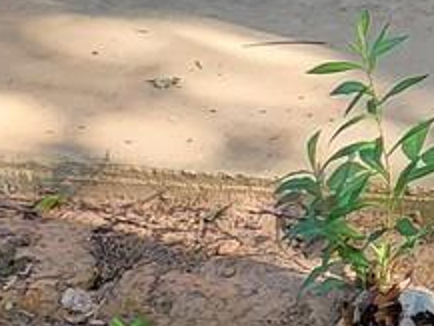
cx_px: 906
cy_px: -670
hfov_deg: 11.1
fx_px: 1995
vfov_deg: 8.0
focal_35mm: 159
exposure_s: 1/120
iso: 64
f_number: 1.8
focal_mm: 5
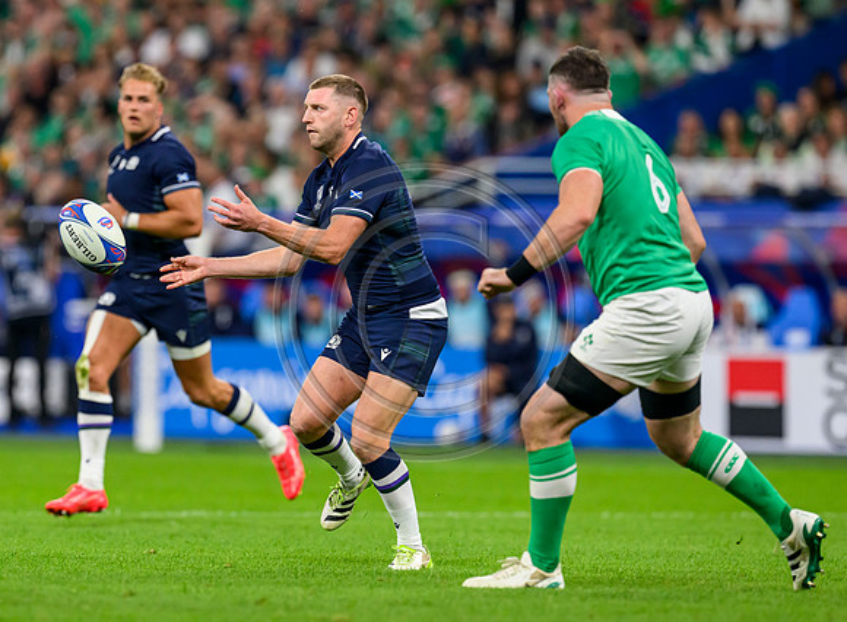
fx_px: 12434
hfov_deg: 3.9
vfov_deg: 2.9
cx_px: 357
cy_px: 354
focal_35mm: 512
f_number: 4
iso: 3200
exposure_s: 1/2000
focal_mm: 400
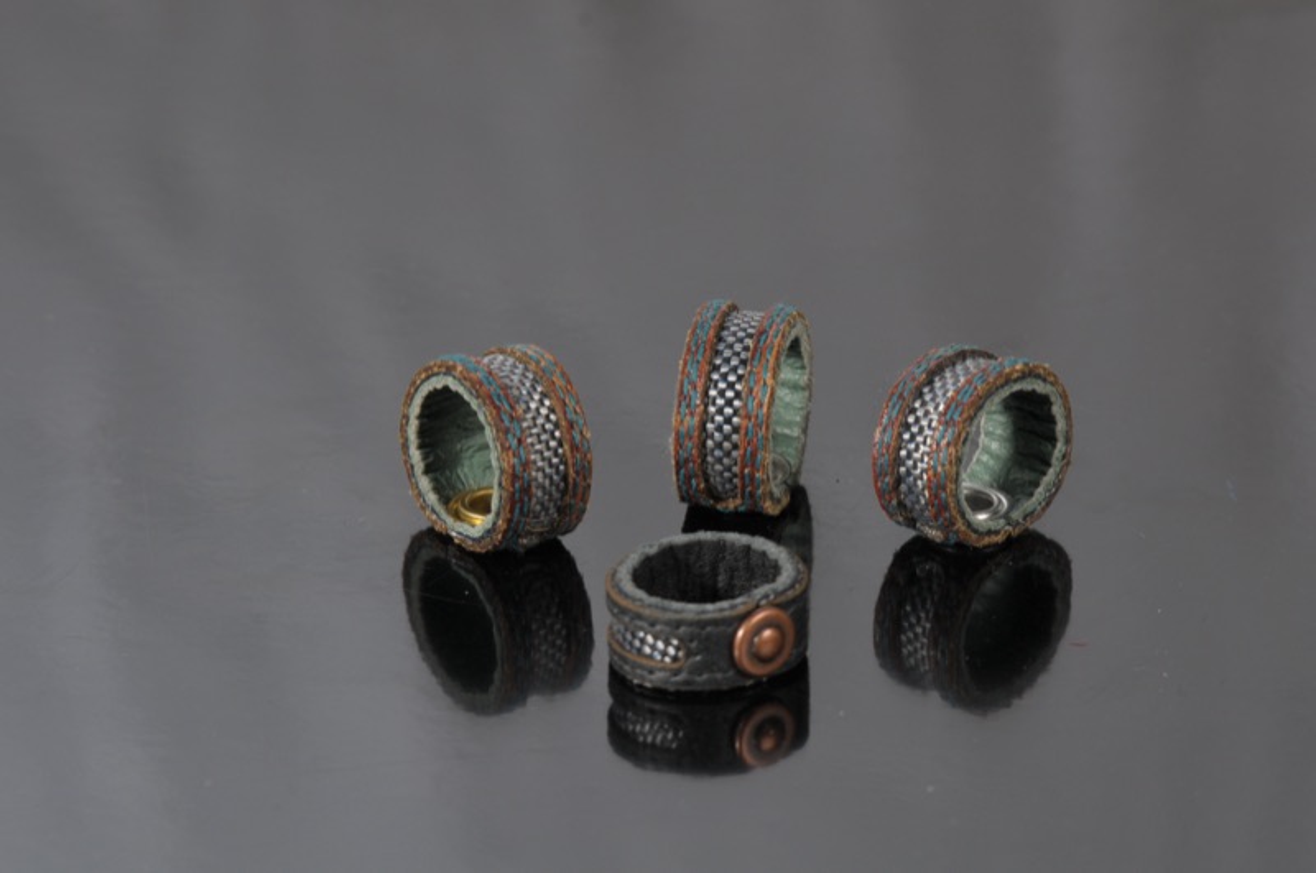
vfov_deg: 4.6
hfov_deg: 6.9
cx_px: 658
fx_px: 10951
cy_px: 436
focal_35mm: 300
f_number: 11
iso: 200
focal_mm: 200
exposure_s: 1/125
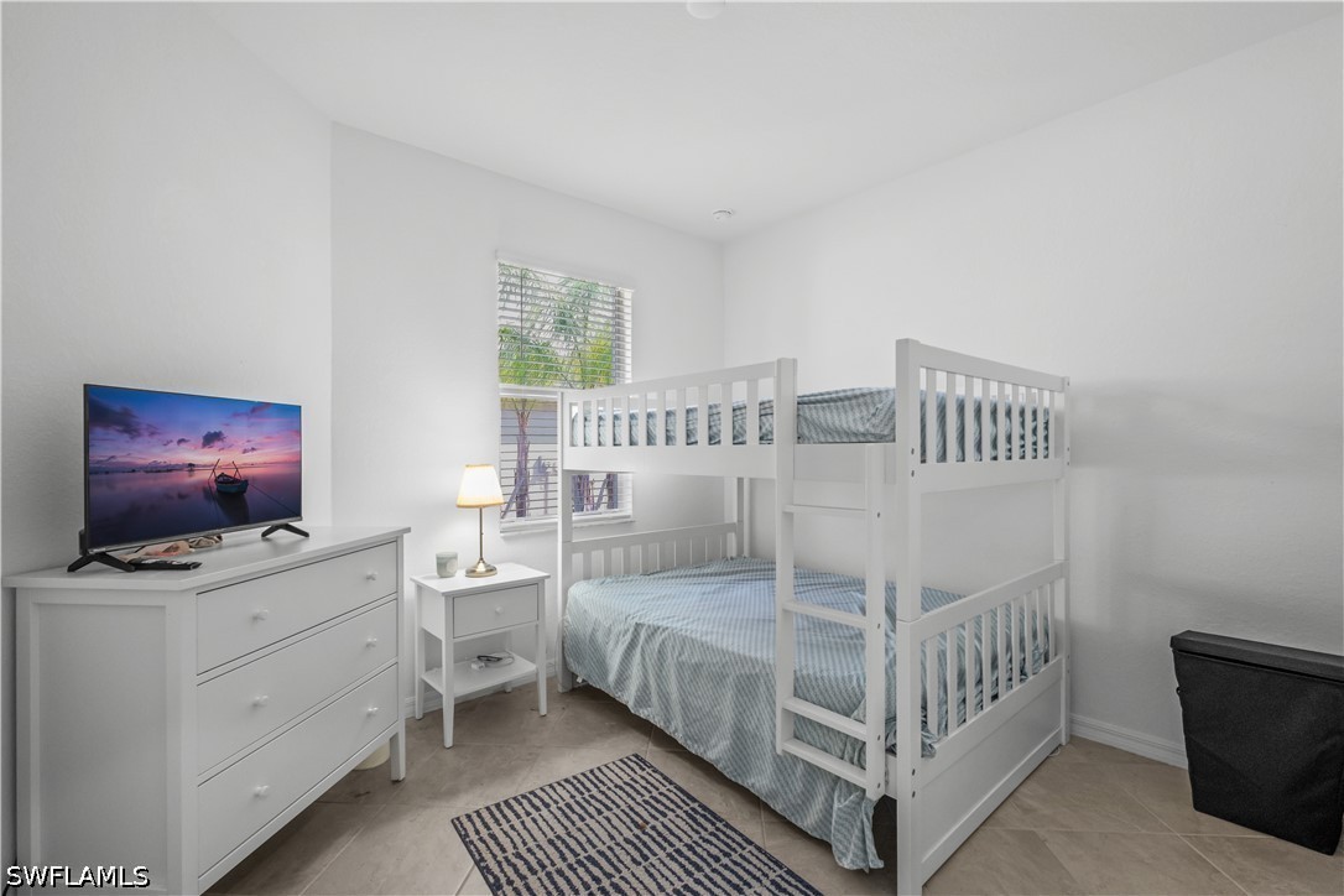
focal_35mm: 15
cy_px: 448
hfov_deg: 100.4
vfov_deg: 77.3
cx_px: 672
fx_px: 560
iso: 640
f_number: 8
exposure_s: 1/10
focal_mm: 10
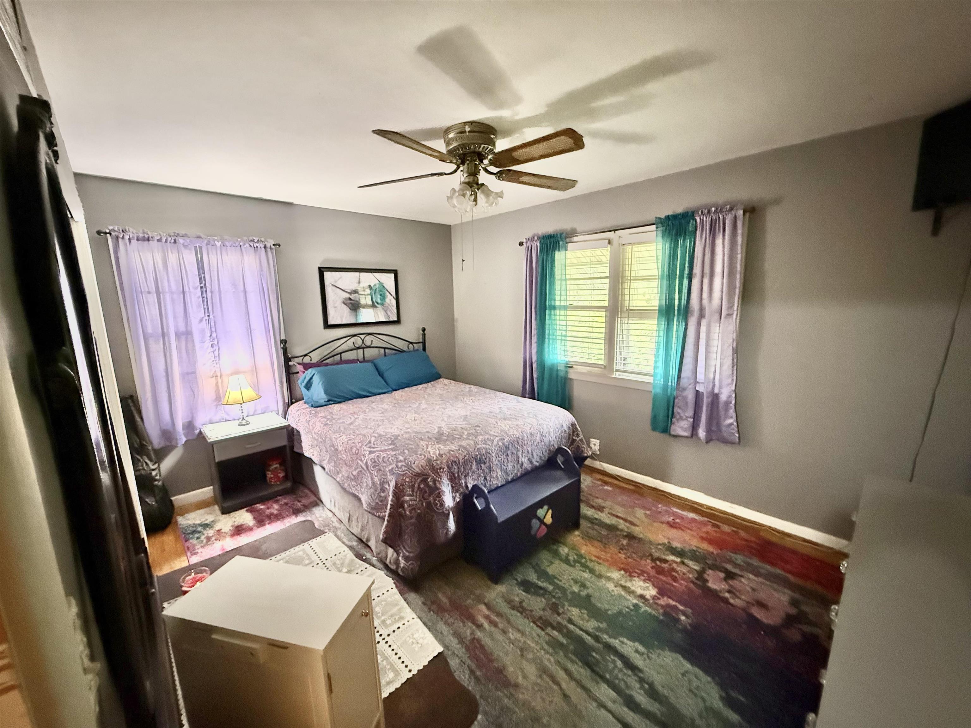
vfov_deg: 85.7
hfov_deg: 102.1
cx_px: 486
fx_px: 393
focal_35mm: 14
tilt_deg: -9.9
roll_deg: +1.2
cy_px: 364
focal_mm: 2.22
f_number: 2.2
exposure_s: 1/40
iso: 1250
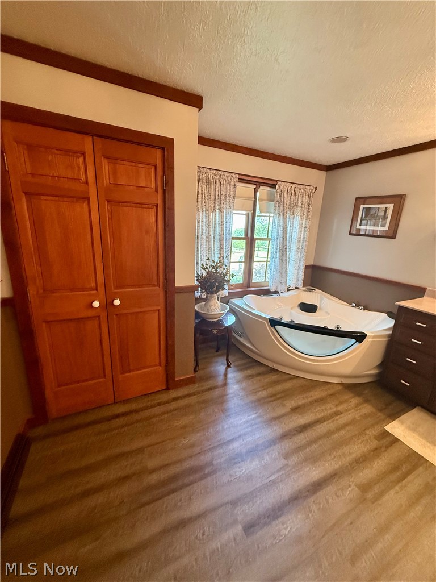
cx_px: 218
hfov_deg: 85.7
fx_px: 235
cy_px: 291
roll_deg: -3.4
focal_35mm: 14
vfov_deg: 102.1
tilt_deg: -14.2
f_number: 2.2
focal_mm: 2.22
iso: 500
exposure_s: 1/120
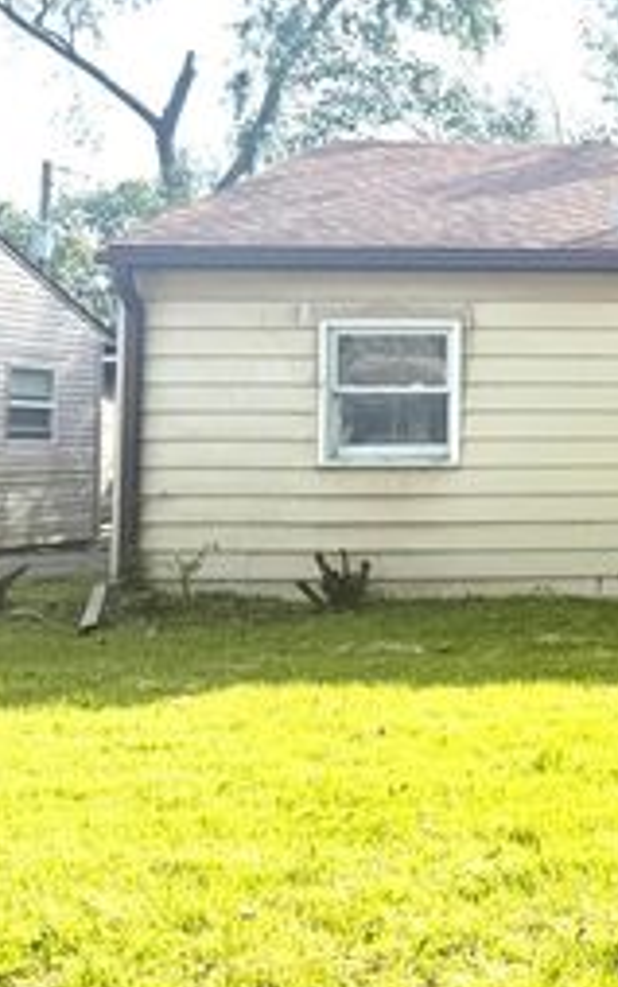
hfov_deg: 21.7
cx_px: 921
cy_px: 406
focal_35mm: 50
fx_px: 1346
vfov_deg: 40.1
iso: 100
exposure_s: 1/1949
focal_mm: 6.76
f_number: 1.78
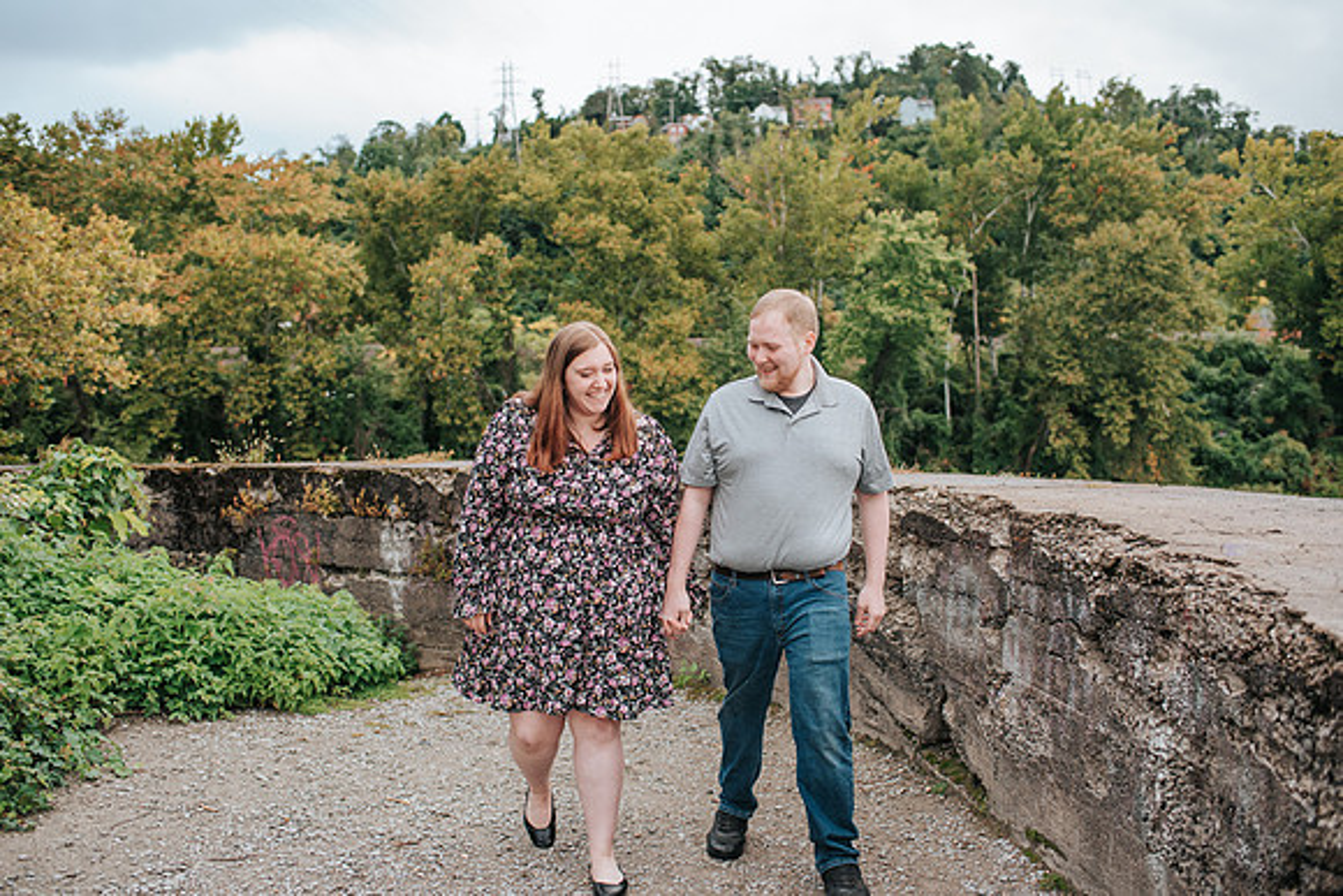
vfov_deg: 37.9
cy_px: 448
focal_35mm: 35
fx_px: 1306
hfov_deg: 54.4
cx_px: 672
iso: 500
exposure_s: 1/320
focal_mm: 35
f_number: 3.2
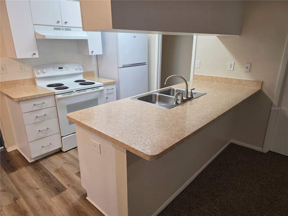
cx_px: 144
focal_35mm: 23
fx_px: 191
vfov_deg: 58.9
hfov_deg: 73.9
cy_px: 108
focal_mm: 6.3
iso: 160
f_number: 1.7
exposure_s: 1/120
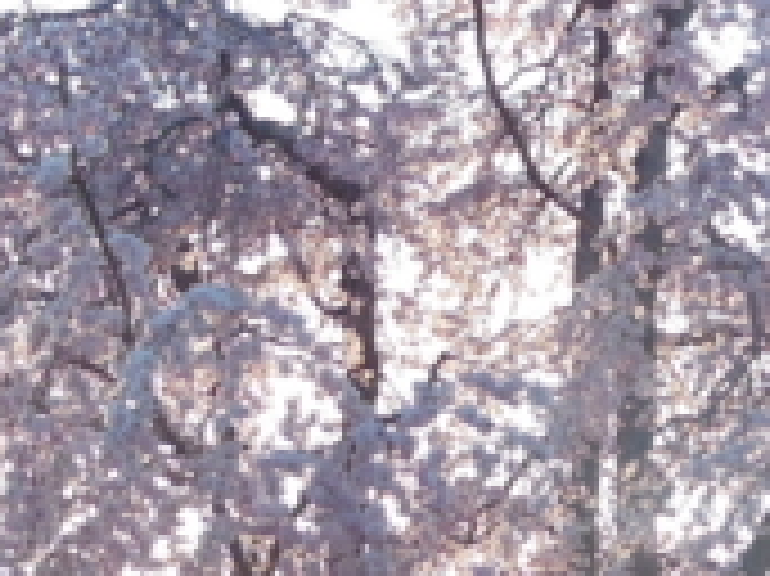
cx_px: 698
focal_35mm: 159
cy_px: 194
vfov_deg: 9.3
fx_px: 3534
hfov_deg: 12.3
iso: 125
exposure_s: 1/320
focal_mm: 6
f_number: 3.9
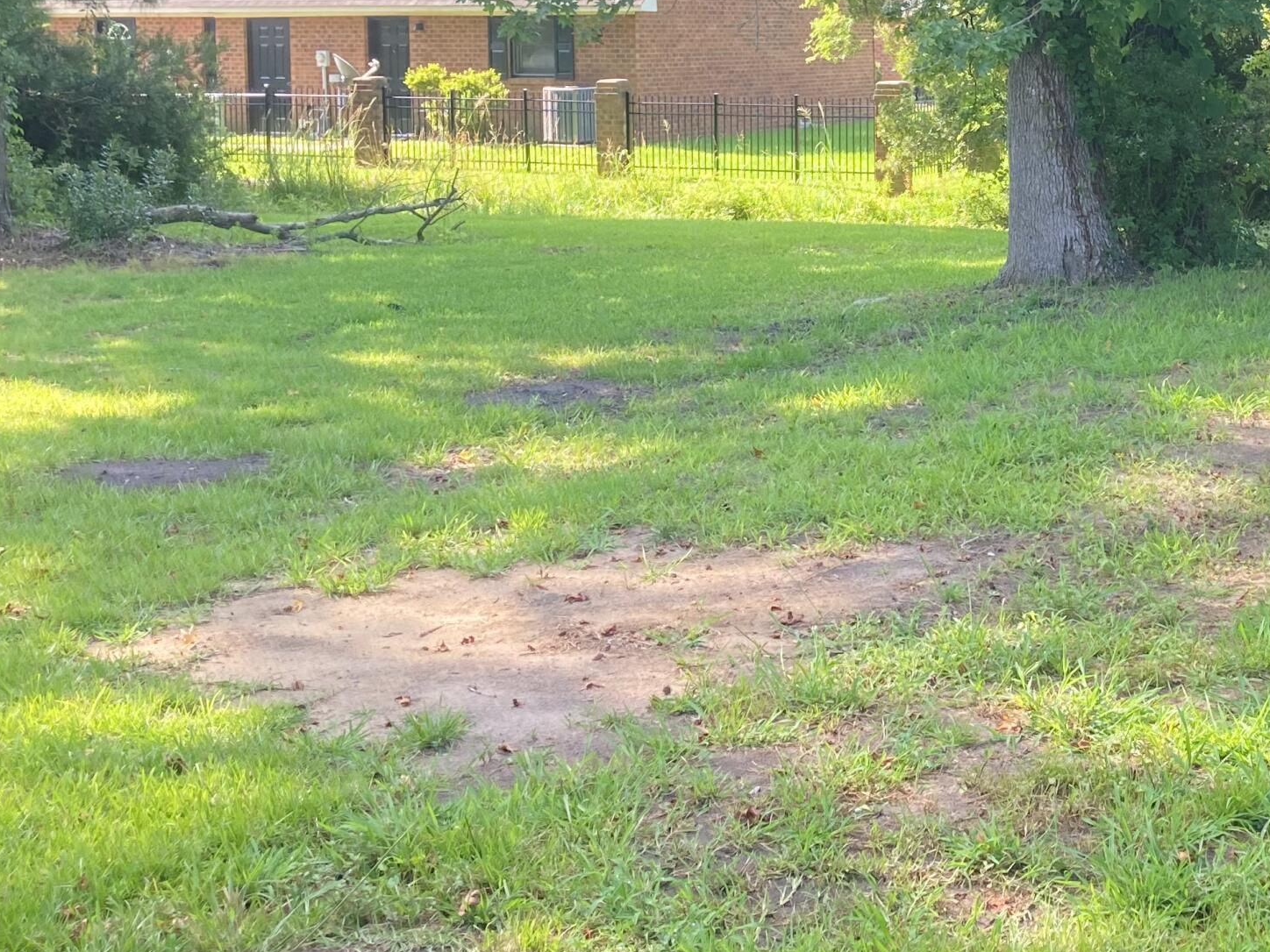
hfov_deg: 32.1
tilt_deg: -4.3
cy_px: 190
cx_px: 1060
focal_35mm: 58
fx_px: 2128
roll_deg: -0.5
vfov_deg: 24.8
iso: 20
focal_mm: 3.99
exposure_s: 1/121
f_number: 1.8
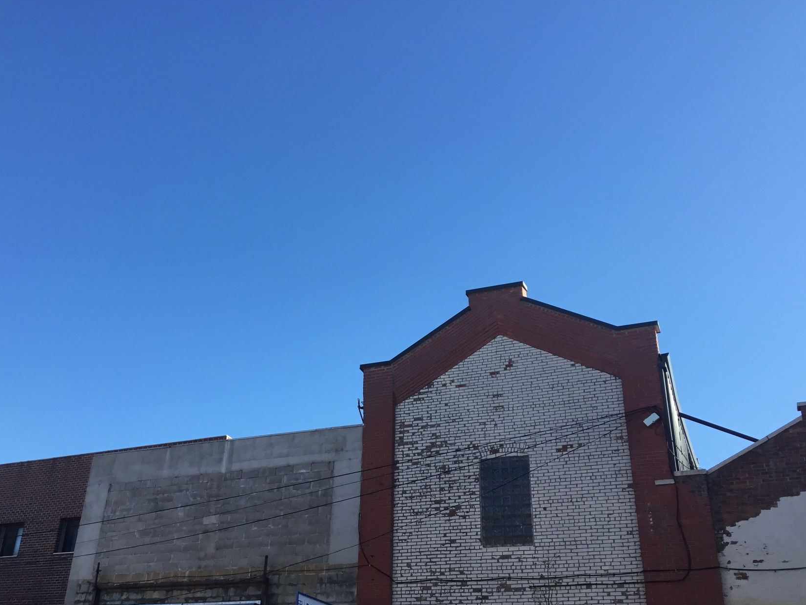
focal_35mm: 36
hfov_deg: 51.2
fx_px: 838
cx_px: 348
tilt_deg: +27.4
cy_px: 333
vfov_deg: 39.6
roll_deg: -3.0
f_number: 2.4
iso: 25
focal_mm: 3.3
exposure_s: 1/550
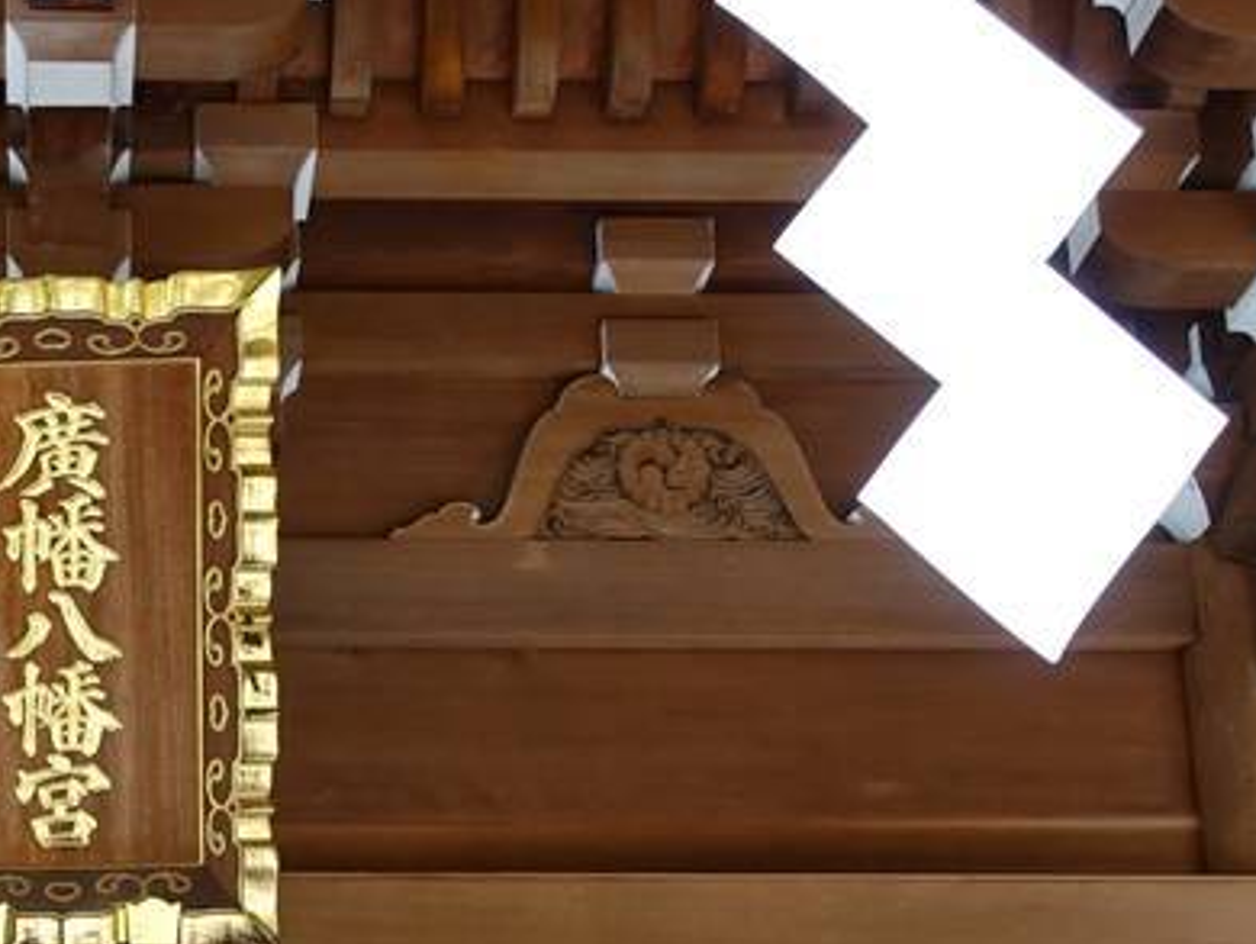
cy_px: 1221
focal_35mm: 71
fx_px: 2578
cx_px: 74
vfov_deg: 19.2
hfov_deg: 26.3
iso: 125
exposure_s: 1/40
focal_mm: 8.8
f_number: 2.8
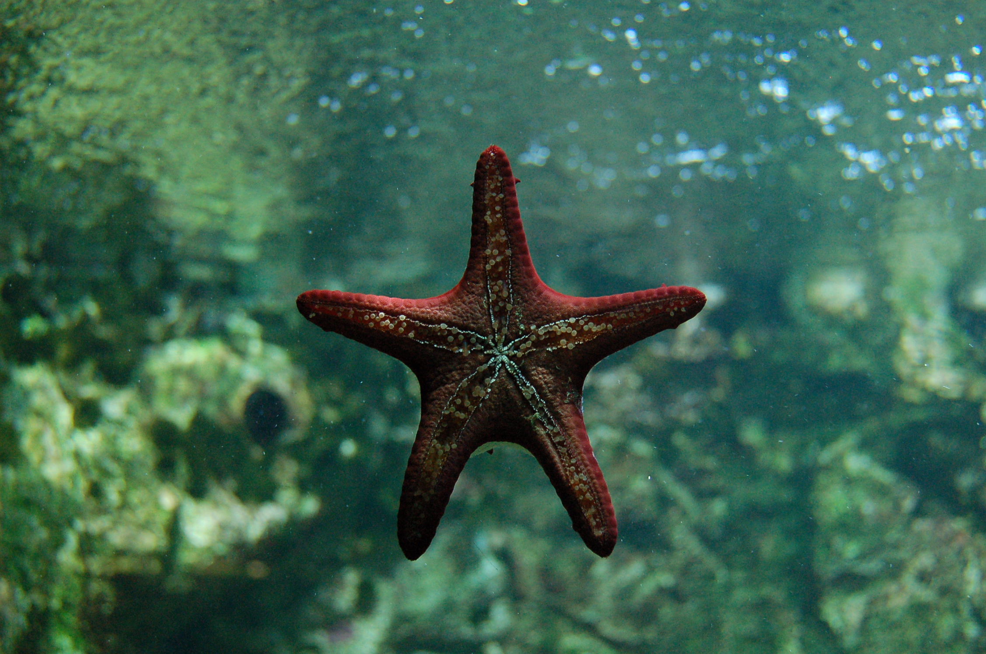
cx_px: 493
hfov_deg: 46.5
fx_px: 1148
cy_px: 327
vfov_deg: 31.8
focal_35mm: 42
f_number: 4.5
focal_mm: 28
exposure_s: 1/160
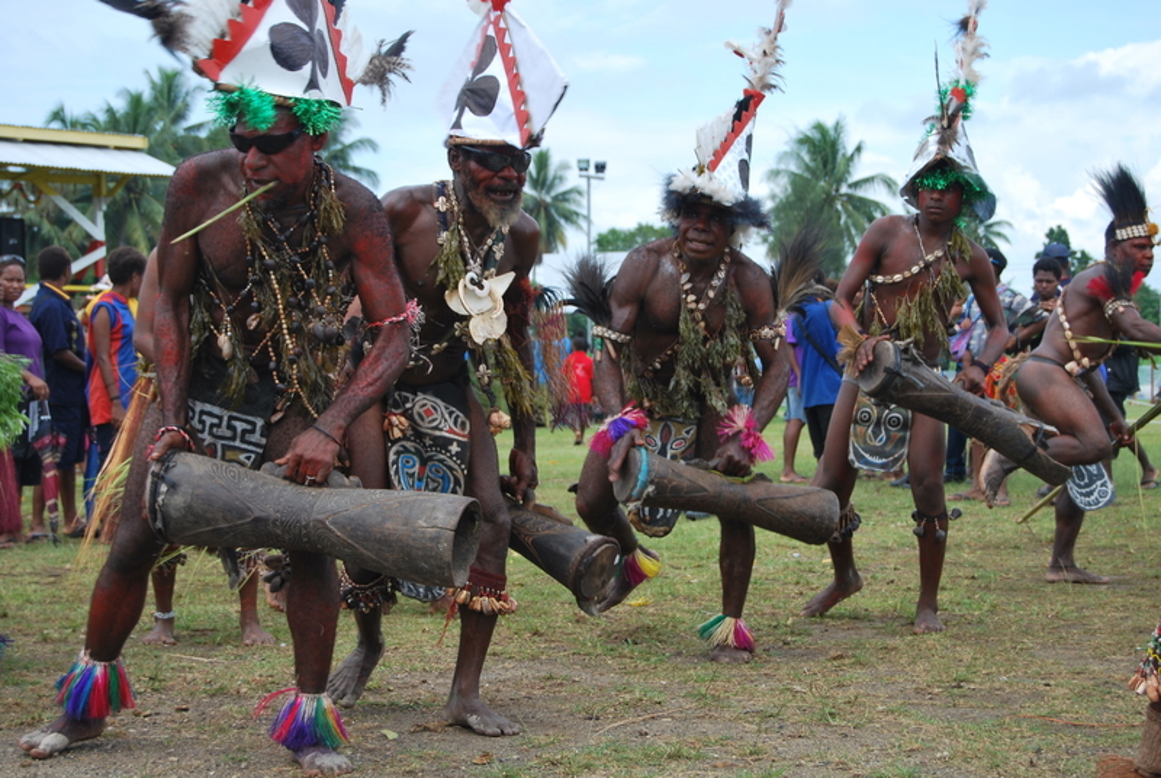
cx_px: 580
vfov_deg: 19.8
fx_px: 2229
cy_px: 389
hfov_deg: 29.2
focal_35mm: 69
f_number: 6.3
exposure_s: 1/160
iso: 100
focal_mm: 46
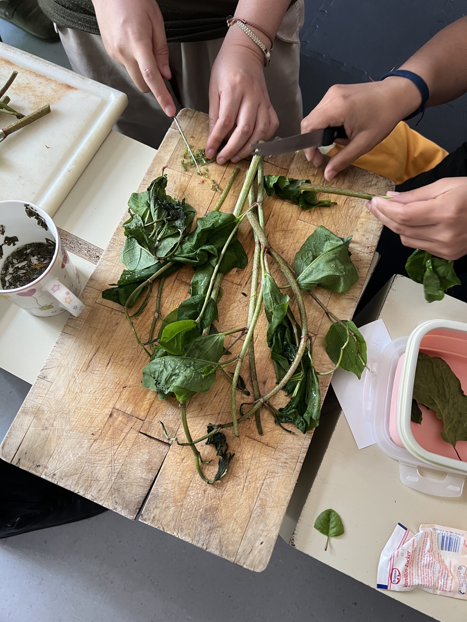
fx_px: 468
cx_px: 234
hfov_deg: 53.1
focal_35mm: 26
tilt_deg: -71.6
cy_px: 311
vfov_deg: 67.3
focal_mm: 5.7
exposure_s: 1/60
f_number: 1.5
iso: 160
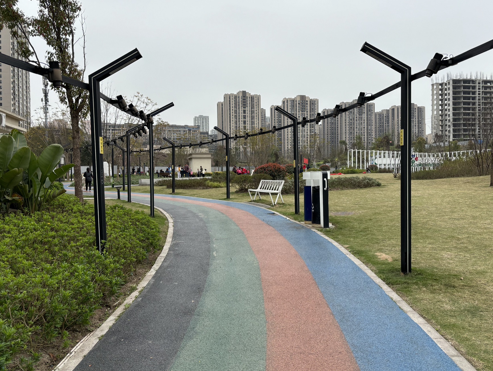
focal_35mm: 30
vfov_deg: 46.8
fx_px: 428
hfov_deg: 59.9
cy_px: 175
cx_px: 266
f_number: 1.6
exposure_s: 1/1912
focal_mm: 5.96
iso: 50
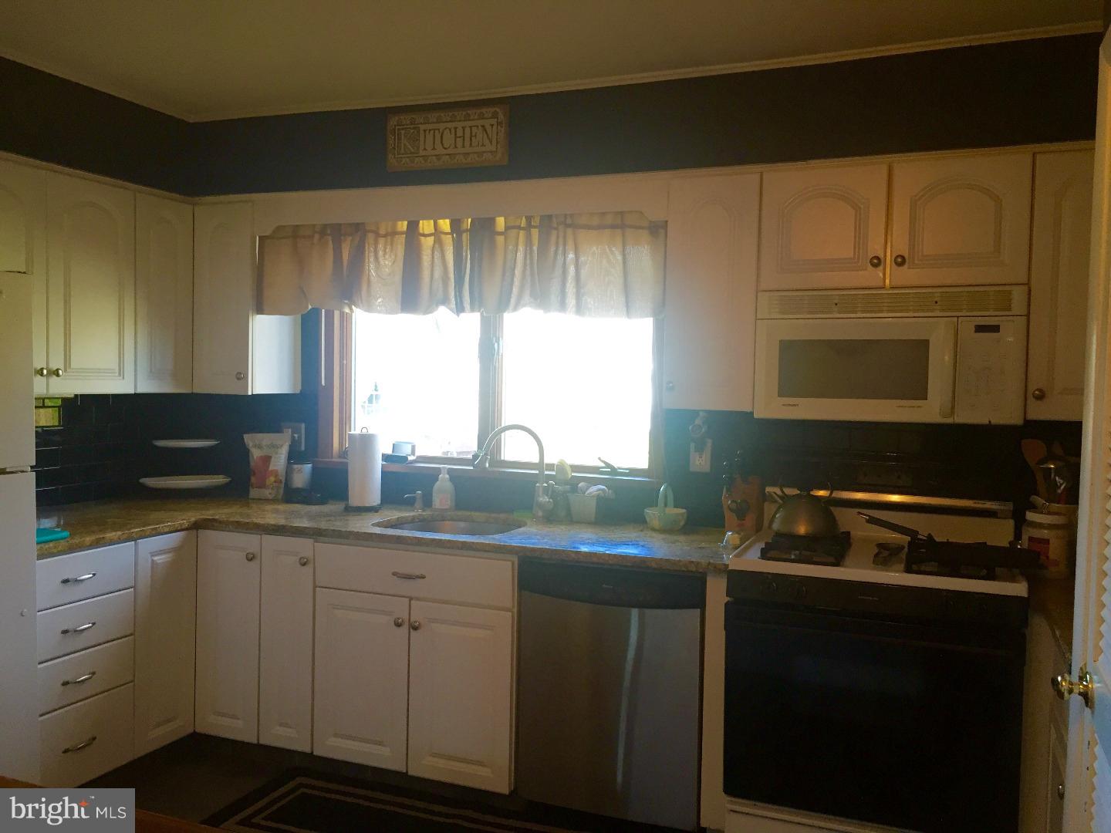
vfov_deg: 48.2
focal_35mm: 29
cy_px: 416
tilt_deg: -2.6
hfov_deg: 61.7
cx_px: 556
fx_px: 931
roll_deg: -0.3
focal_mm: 4.15
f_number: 2.2
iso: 40
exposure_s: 1/30
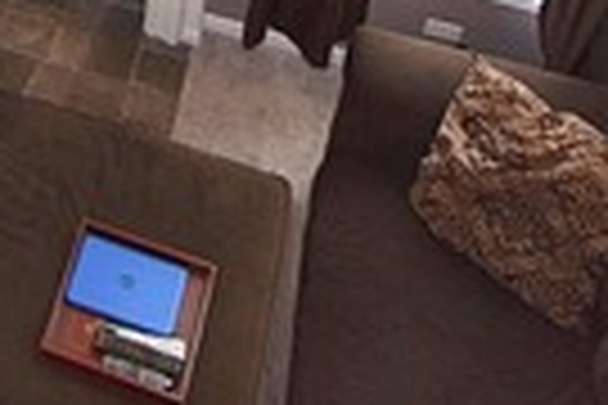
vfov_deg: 13.5
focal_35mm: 78
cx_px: -23
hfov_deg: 24.5
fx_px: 1324
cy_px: -515
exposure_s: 1/80
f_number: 4.5
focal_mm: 11
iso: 800
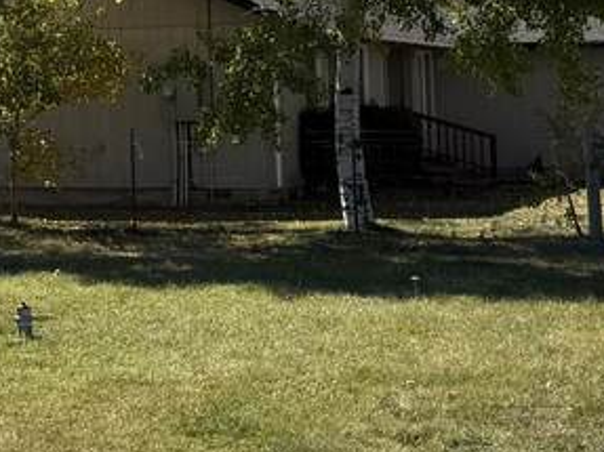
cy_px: -40
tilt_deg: +8.1
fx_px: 1866
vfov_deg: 13.6
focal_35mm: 107
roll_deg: +1.3
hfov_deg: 18.0
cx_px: 25
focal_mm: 6.76
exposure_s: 1/4405
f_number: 1.78
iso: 80
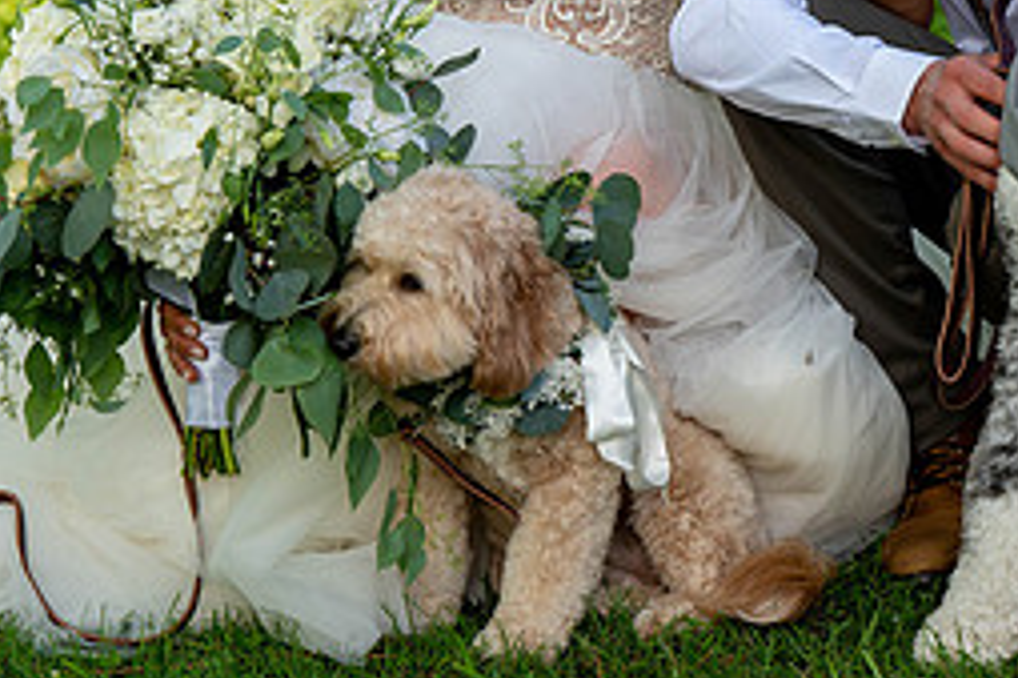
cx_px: 697
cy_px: 100
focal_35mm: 228
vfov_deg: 6.0
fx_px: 6443
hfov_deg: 9.0
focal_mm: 100
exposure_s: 1/250
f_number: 4.5
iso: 200
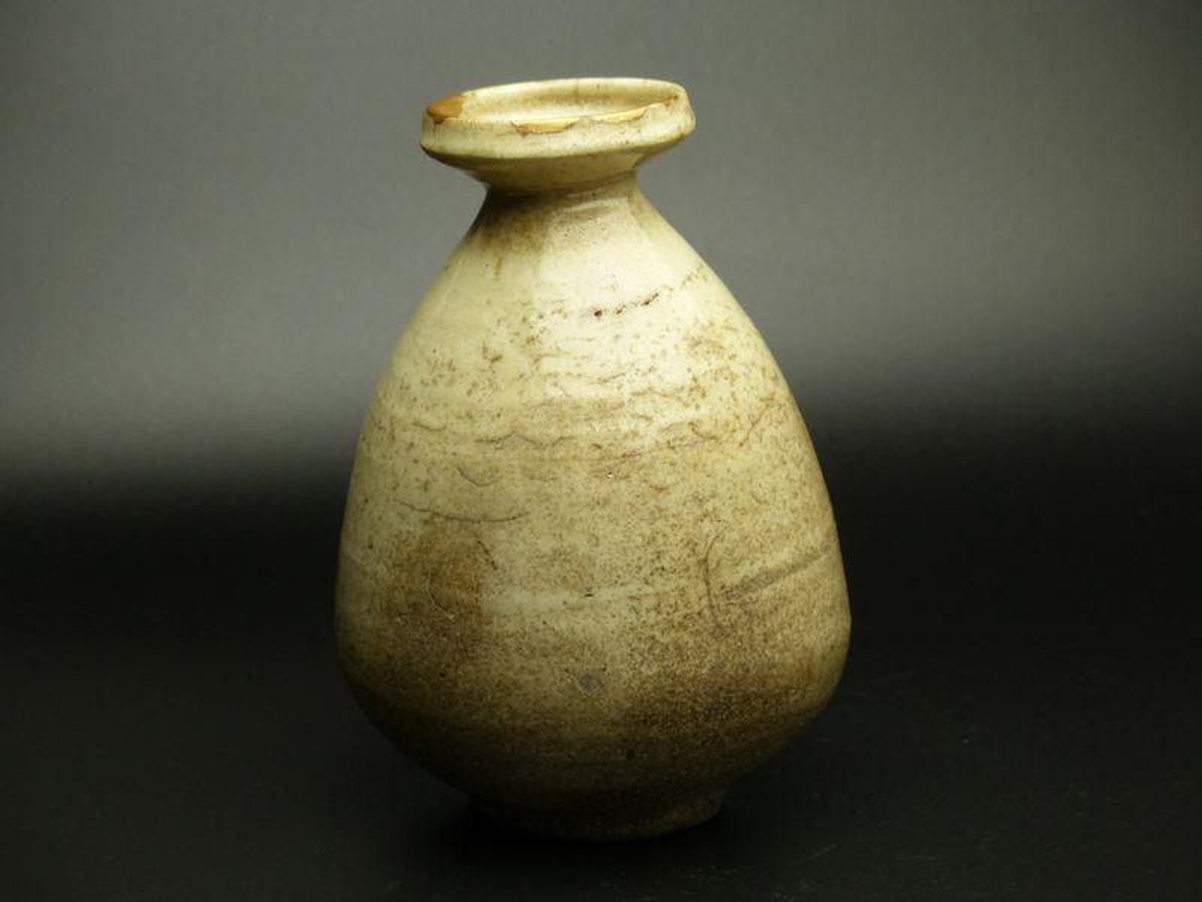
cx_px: 601
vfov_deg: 16.2
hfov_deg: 21.5
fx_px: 3160
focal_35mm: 91
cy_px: 451
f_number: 2.8
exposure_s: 1/125
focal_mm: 16.4
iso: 200
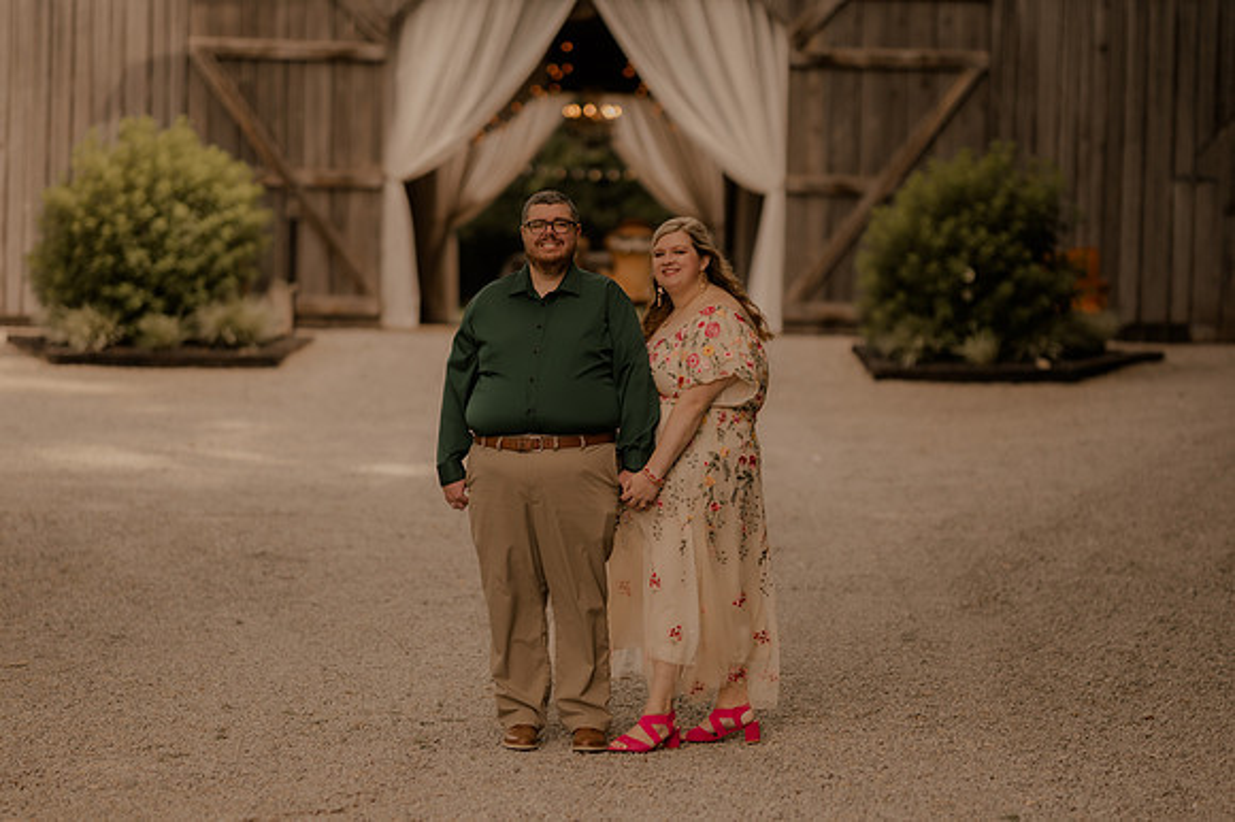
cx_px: 588
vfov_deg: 13.3
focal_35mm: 103
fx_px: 3534
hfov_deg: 19.8
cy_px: 479
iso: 250
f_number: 1.4
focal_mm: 85
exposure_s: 1/2500
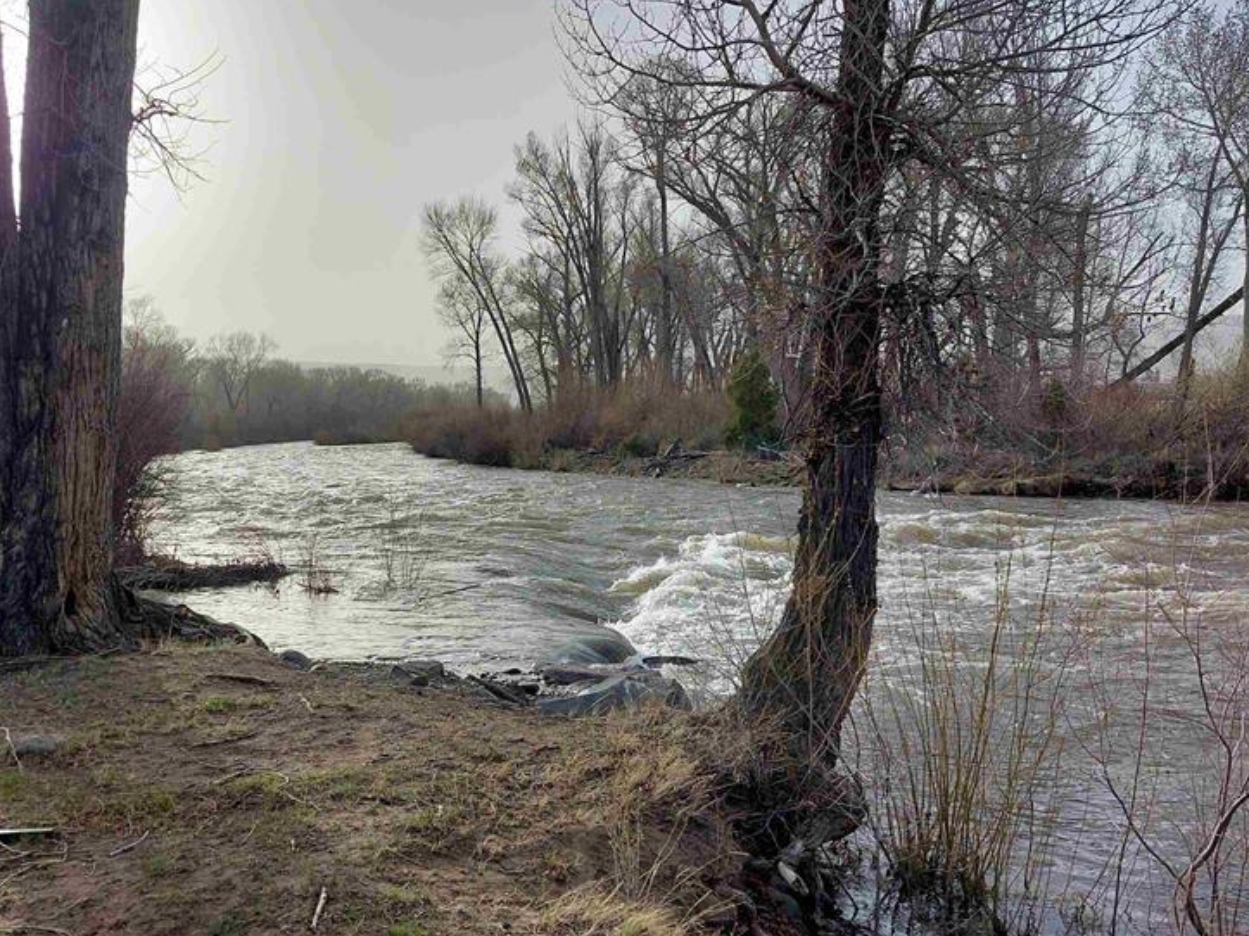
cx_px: 456
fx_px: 1227
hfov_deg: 53.3
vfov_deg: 41.7
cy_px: 534
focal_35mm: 34
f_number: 1.8
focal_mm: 5.23
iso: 25
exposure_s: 1/1006
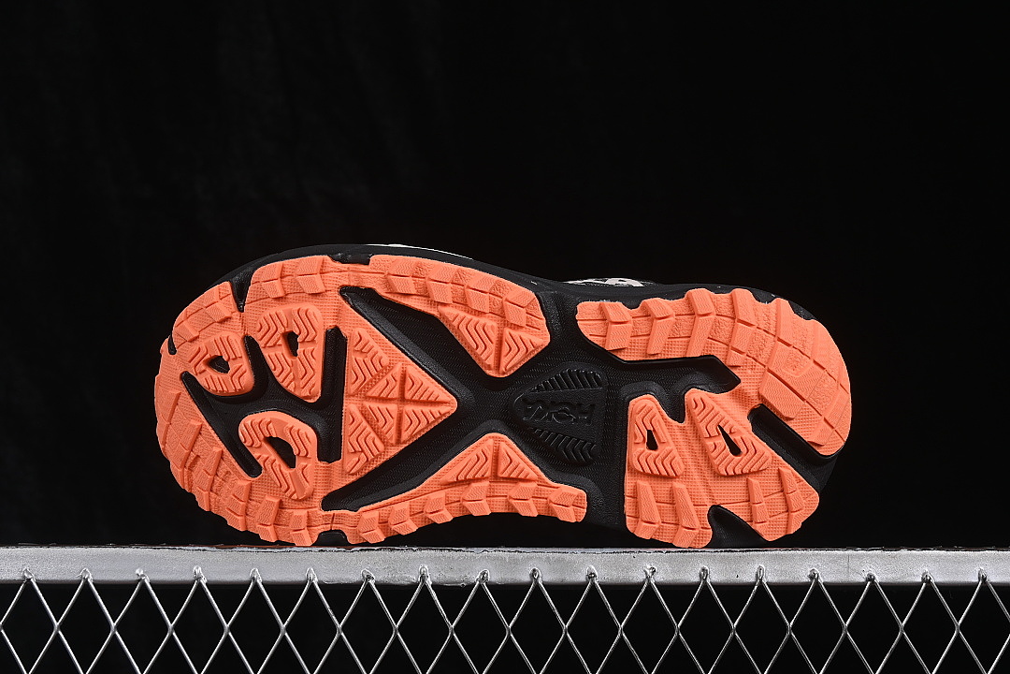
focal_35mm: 75
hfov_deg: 27.0
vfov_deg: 18.2
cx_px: 505
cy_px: 337
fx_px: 2104
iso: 160
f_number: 8
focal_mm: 50
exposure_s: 1/80
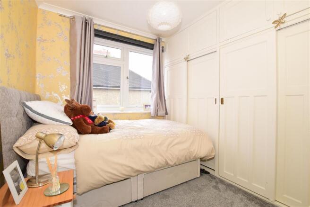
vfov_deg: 77.3
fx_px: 129
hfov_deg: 100.4
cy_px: 104
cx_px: 155
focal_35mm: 15
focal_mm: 10
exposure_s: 1/15
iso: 400
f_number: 7.1
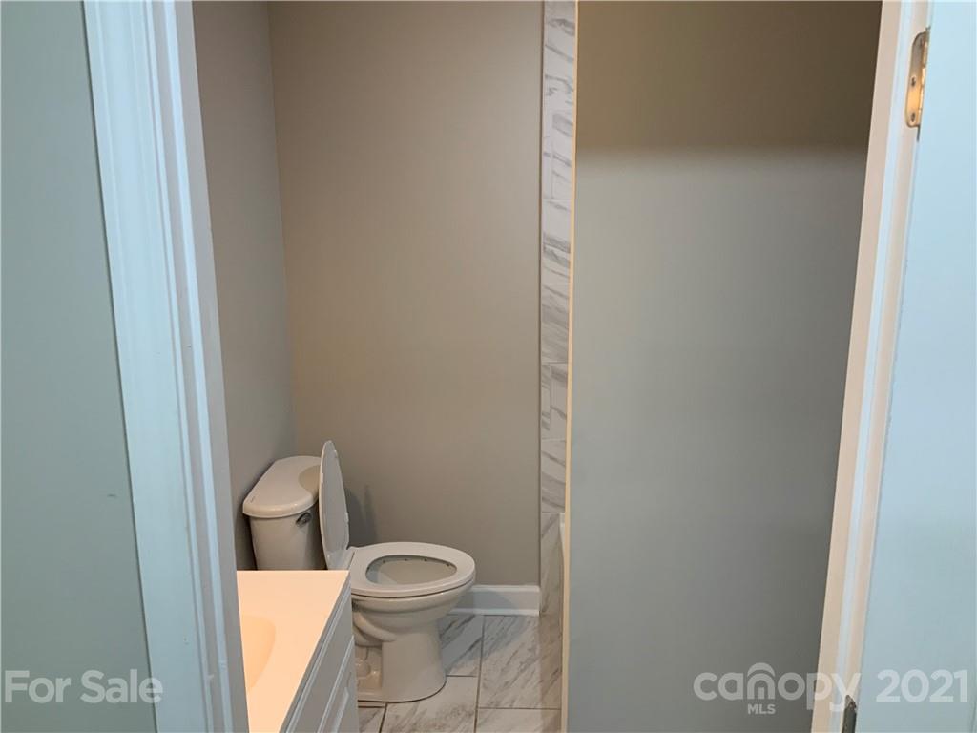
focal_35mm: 29
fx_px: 818
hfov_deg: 61.7
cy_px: 366
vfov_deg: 48.2
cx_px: 488
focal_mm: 3
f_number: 1.8
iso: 64
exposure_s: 1/60
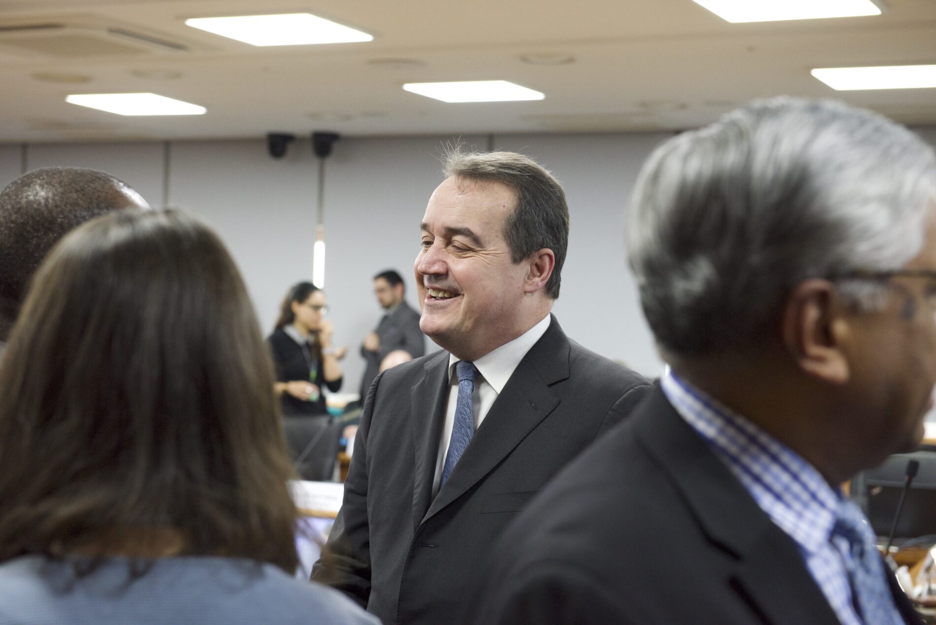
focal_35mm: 62
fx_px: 1612
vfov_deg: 21.9
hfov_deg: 32.4
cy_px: 312
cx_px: 468
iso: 3200
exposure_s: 1/200
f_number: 4.5
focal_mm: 62
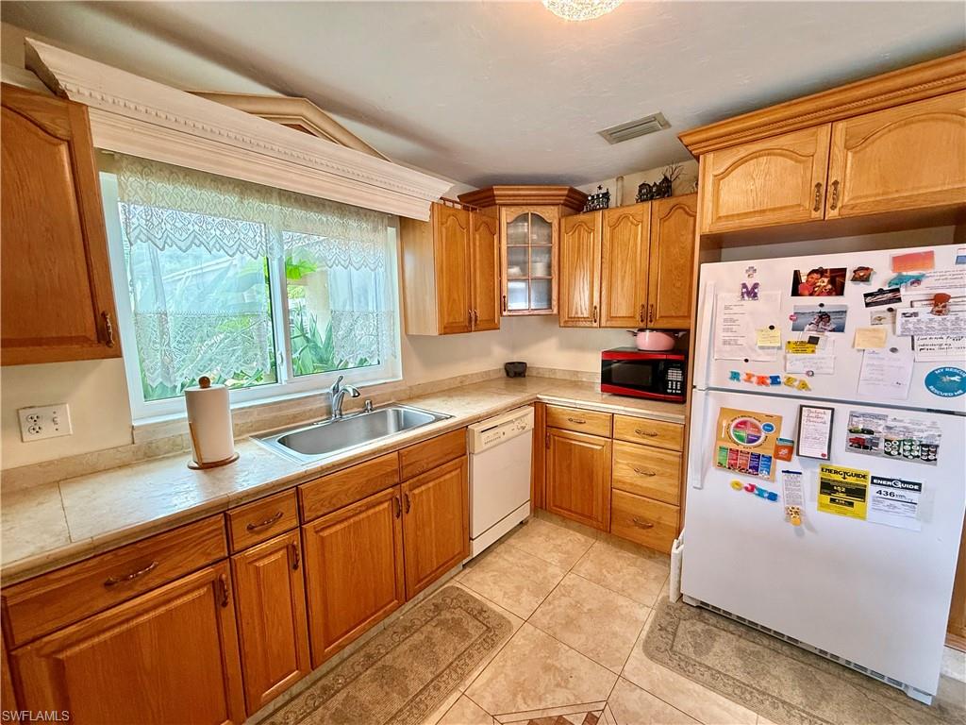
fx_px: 391
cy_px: 362
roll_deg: +0.7
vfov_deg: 85.7
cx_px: 483
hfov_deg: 102.1
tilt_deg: -5.9
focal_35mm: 14
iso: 200
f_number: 2.2
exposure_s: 1/120
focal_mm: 2.22
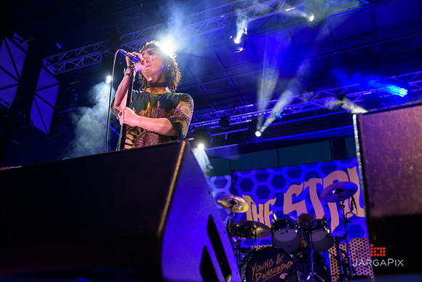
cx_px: 193
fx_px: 435
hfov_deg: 51.7
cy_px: 156
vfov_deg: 35.8
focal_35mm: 37
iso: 3200
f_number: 4
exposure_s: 1/200
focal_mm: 32
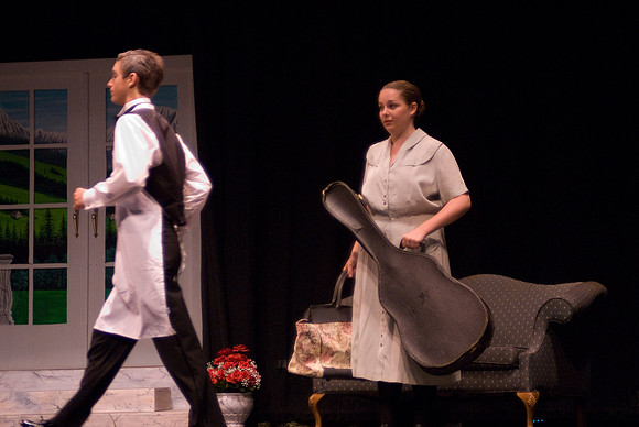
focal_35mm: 102
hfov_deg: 20.0
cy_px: 214
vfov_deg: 13.5
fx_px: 1812
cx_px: 320
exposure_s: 1/160
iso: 1600
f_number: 2.8
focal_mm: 68
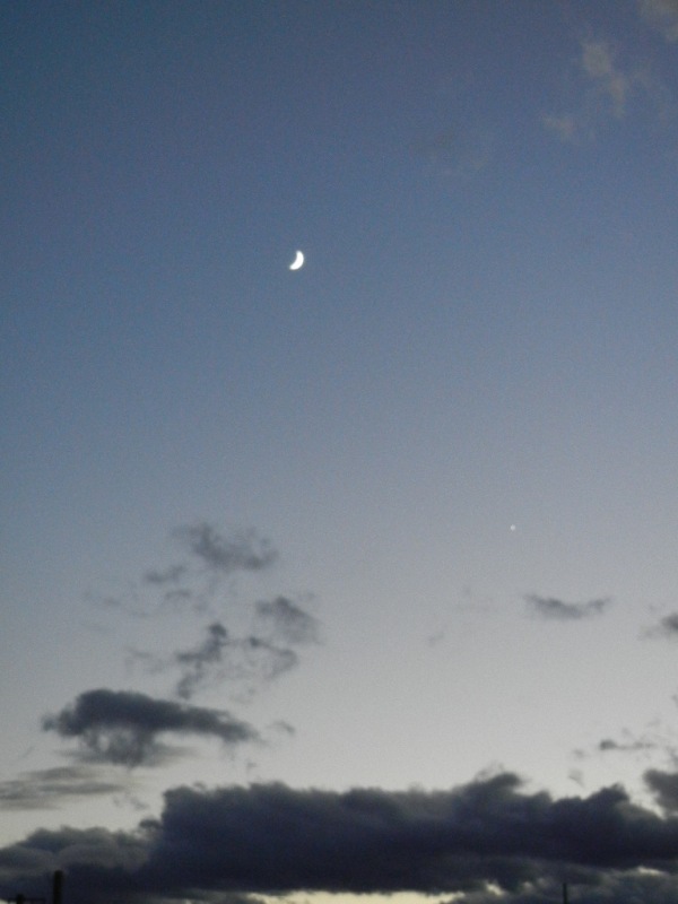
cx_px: 339
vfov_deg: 28.6
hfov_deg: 21.6
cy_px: 452
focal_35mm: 68
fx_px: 1776
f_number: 4.1
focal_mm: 12.2
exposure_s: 1/30
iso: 800
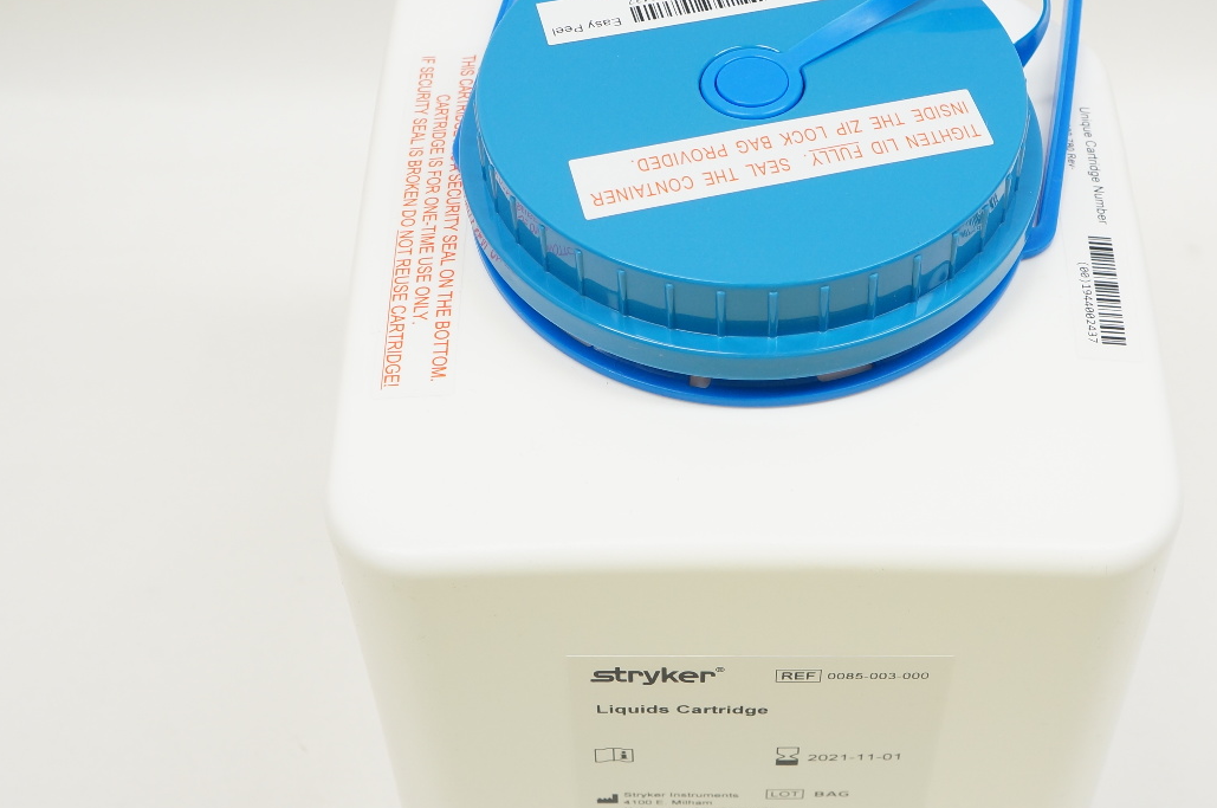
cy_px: 422
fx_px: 1890
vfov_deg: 24.1
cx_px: 760
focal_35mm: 56
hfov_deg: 35.5
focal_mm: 24
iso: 400
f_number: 6.3
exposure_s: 1/60
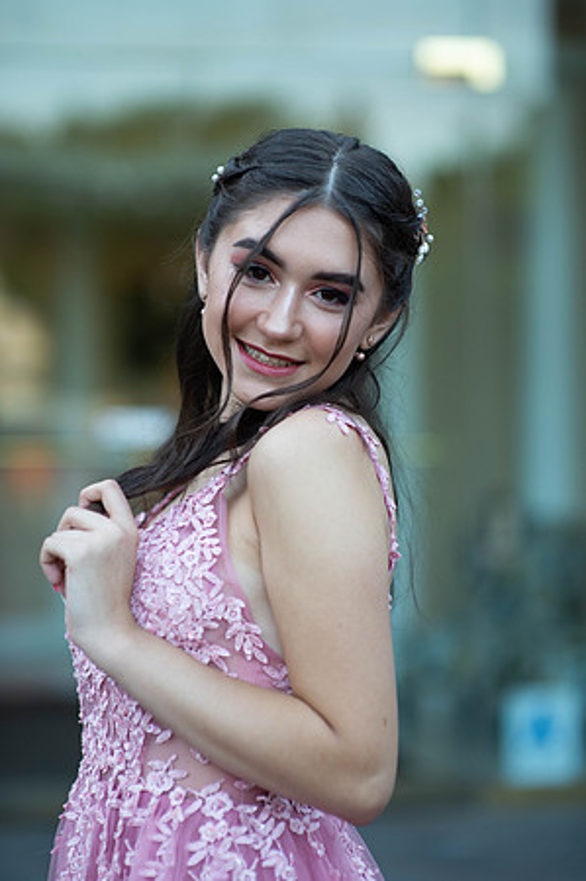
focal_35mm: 85
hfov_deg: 16.0
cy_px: 440
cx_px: 293
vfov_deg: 23.9
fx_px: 2080
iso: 250
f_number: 2
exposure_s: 1/640
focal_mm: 85
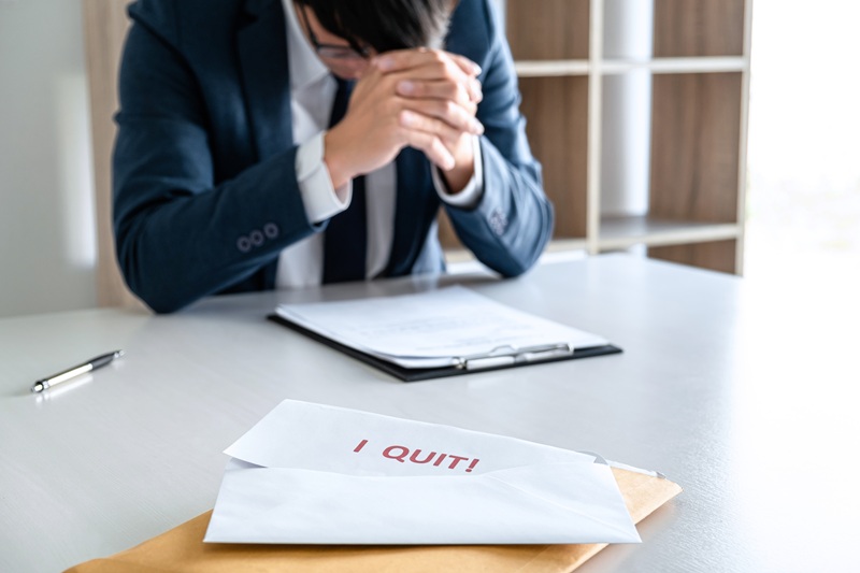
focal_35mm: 56
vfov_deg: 24.2
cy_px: 286
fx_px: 1337
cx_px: 430
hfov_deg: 35.6
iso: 200
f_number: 3.6
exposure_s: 1/100
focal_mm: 37.4
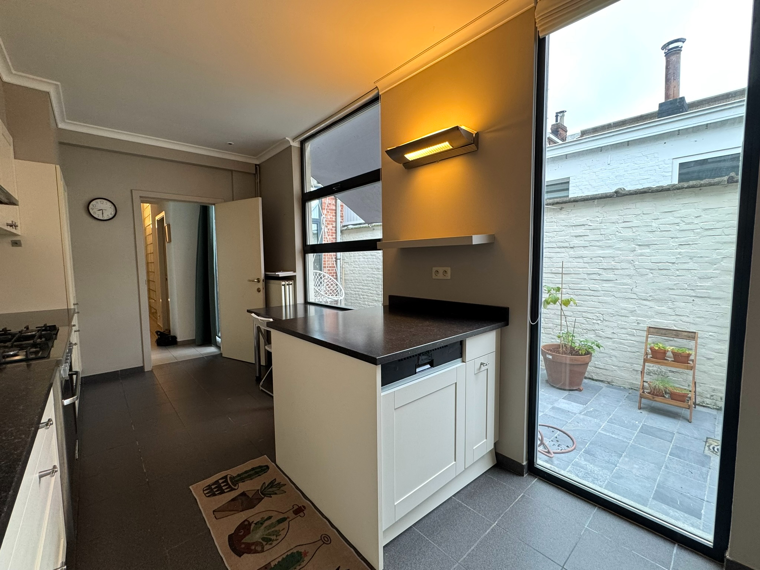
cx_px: 380
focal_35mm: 14
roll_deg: +2.9
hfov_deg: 102.1
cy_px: 285
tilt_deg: -4.4
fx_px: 307
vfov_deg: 85.7
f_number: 2.2
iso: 160
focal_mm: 2.22
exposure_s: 1/100
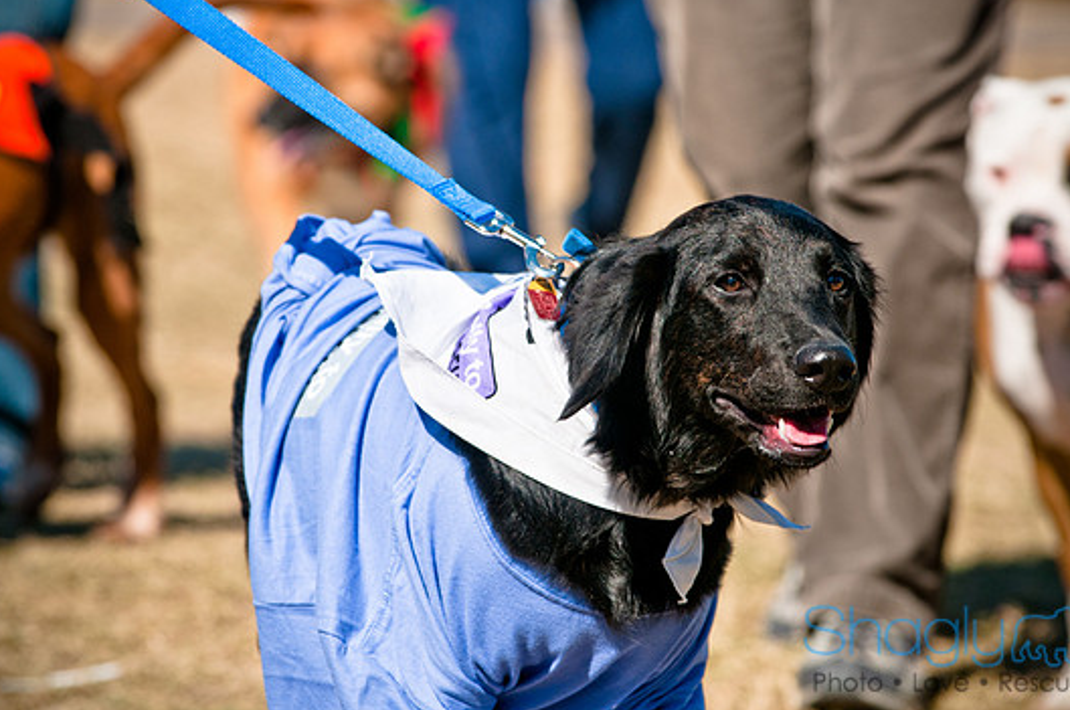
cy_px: 345
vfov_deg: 4.2
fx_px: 9764
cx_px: 540
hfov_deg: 6.3
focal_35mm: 329
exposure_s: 1/1250
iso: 200
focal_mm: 200
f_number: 5.6
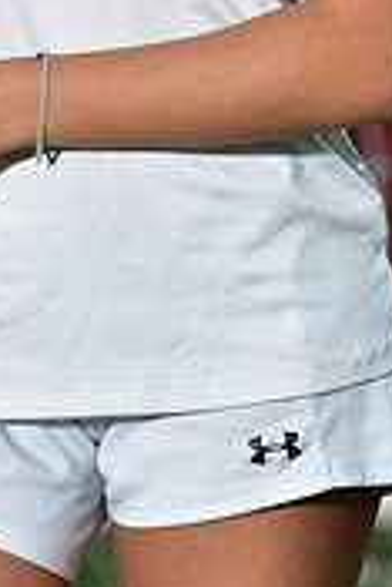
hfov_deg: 2.5
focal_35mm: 547
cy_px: -299
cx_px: 42
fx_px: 8916
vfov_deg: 3.7
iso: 250
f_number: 4.5
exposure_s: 1/200
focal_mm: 165
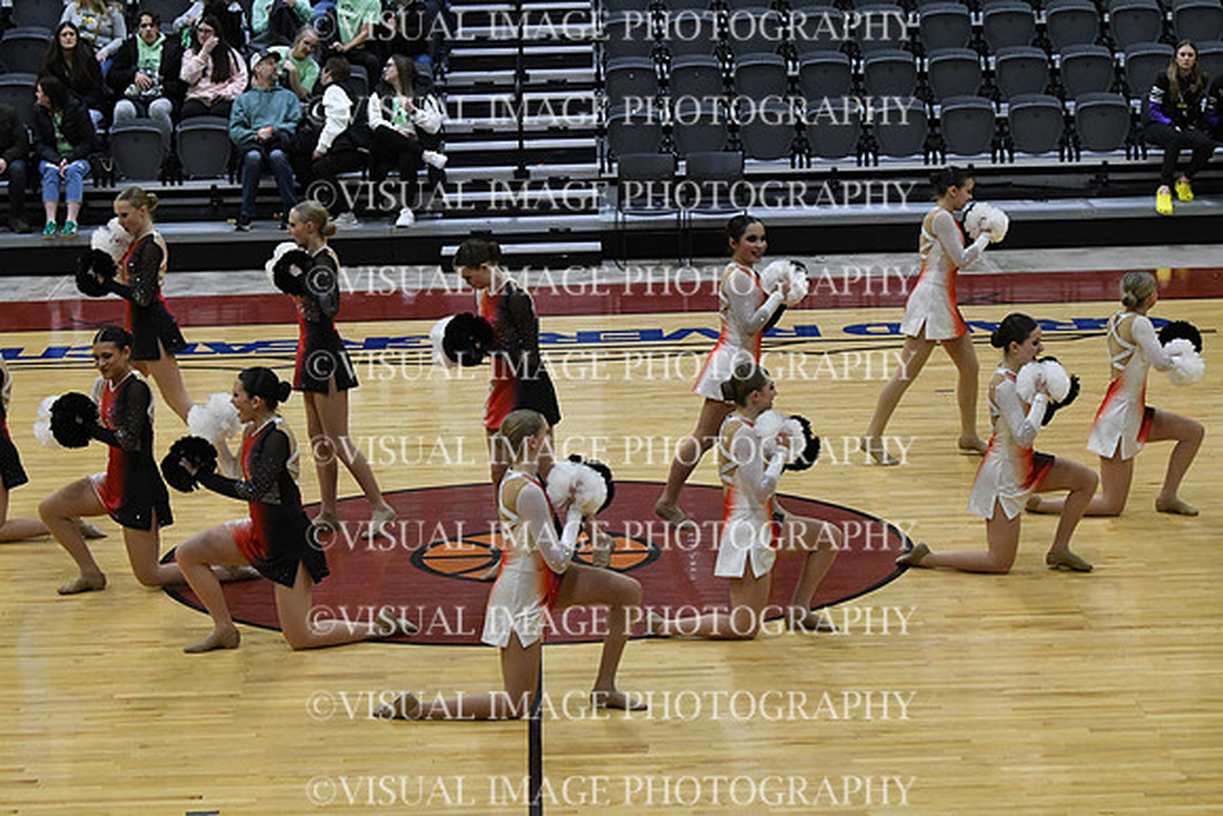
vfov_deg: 13.0
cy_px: 408
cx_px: 612
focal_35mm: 105
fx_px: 3568
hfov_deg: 19.5
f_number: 4
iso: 4000
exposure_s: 1/500
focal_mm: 70
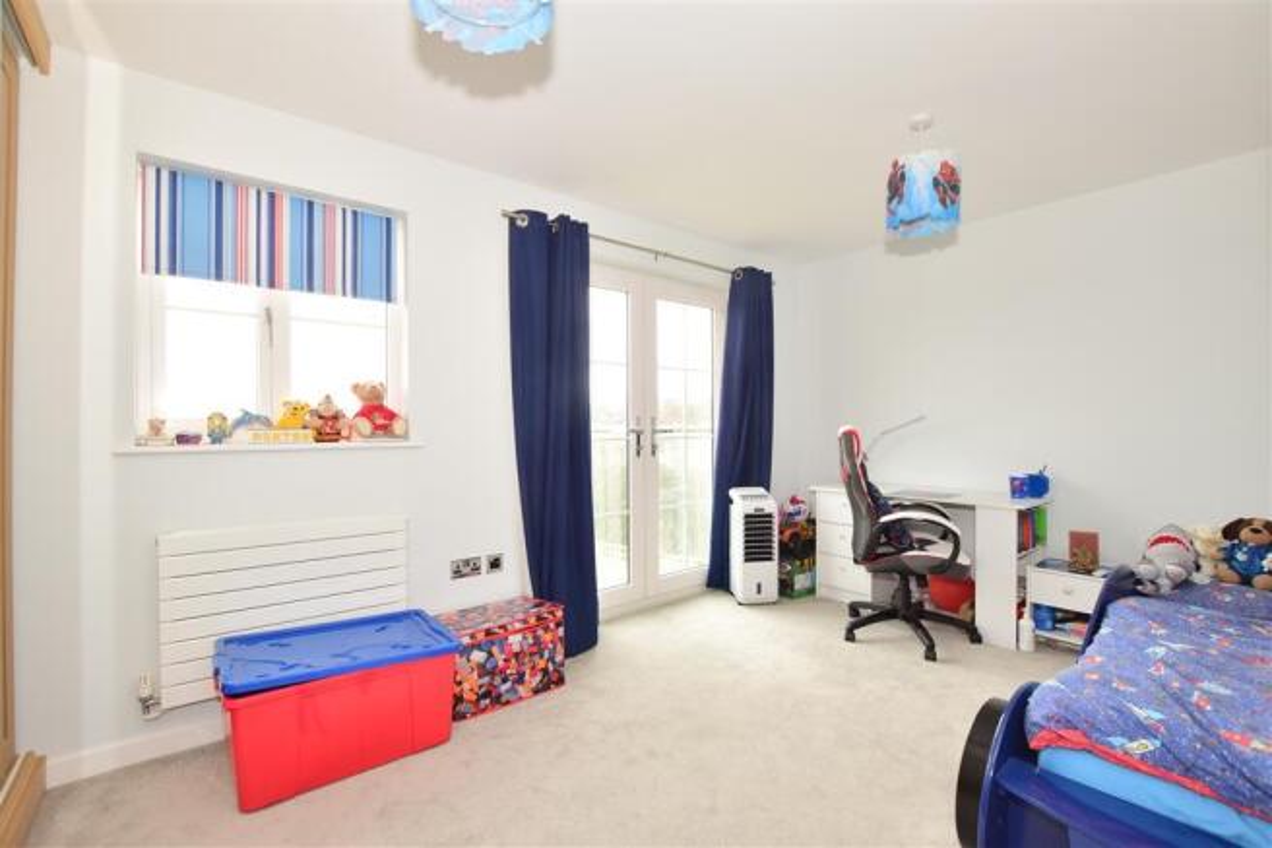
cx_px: 636
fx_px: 530
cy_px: 424
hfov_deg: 100.4
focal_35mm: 15
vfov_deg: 77.3
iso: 500
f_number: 7.1
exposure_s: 1/60
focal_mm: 10
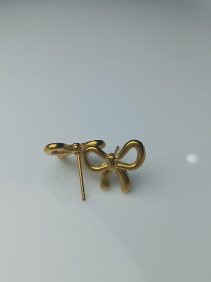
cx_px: 106
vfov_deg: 55.3
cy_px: 141
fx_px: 268
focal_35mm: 33
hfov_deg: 43.0
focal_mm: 3.98
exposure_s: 1/377
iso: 50
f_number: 1.8
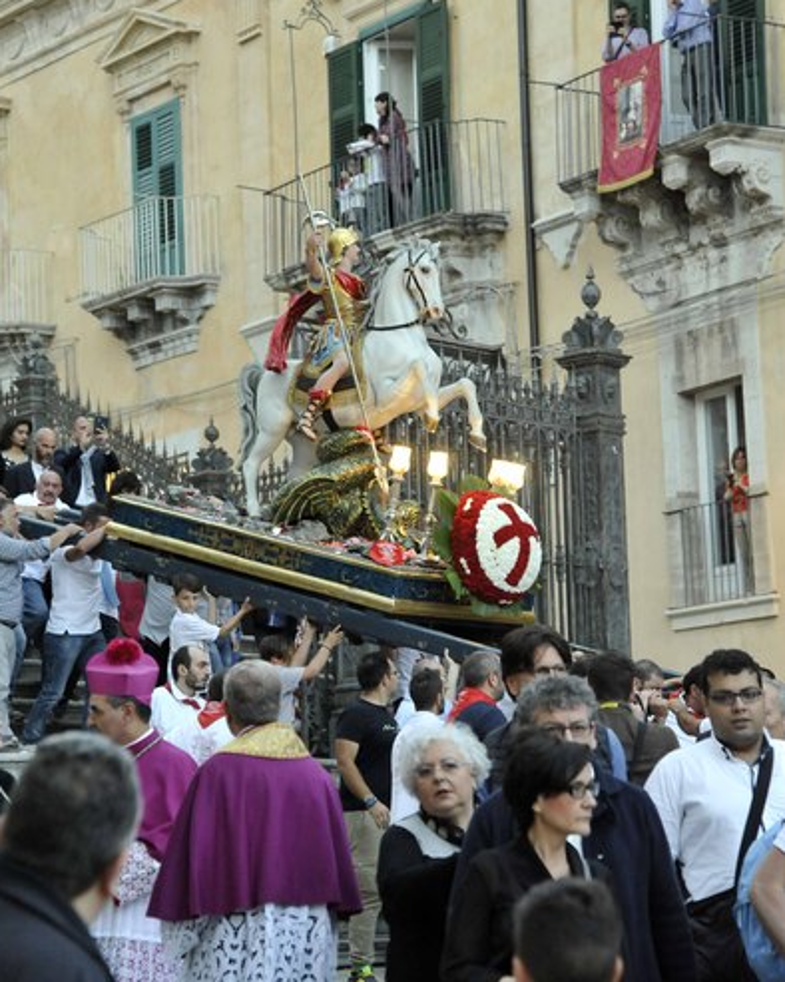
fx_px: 3051
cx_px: 390
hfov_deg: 14.7
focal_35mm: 105
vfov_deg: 18.3
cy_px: 434
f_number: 5
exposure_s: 1/160
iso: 4000
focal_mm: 92
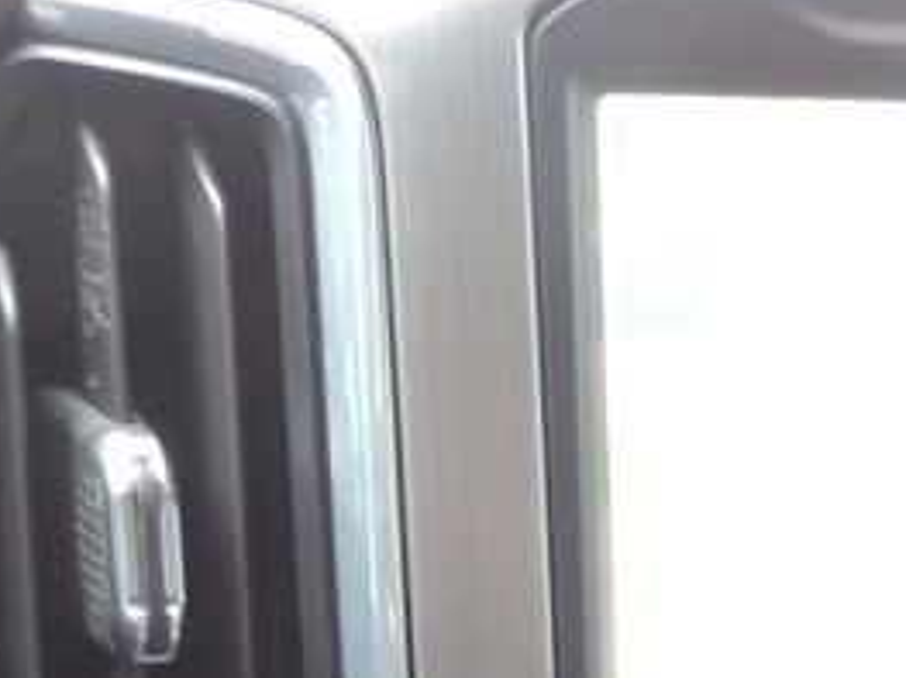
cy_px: 1112
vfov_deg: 11.9
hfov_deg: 15.9
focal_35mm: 117
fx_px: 3061
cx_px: 1213
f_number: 3
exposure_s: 1/30
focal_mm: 4.3
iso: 250
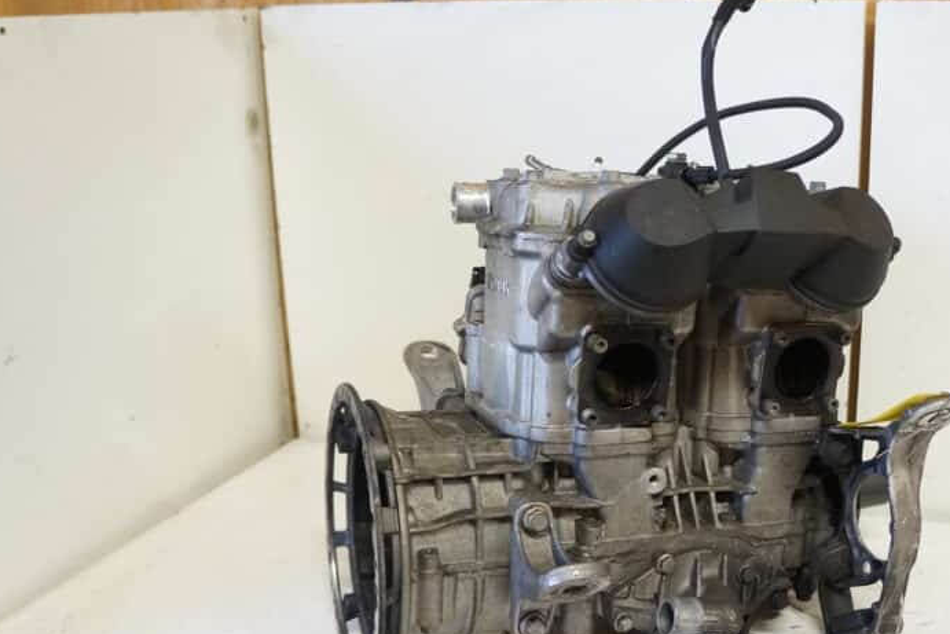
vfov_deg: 33.4
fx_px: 1056
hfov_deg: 47.6
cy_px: 351
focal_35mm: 40
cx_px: 641
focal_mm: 18
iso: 1600
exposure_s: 1/60
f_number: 3.5
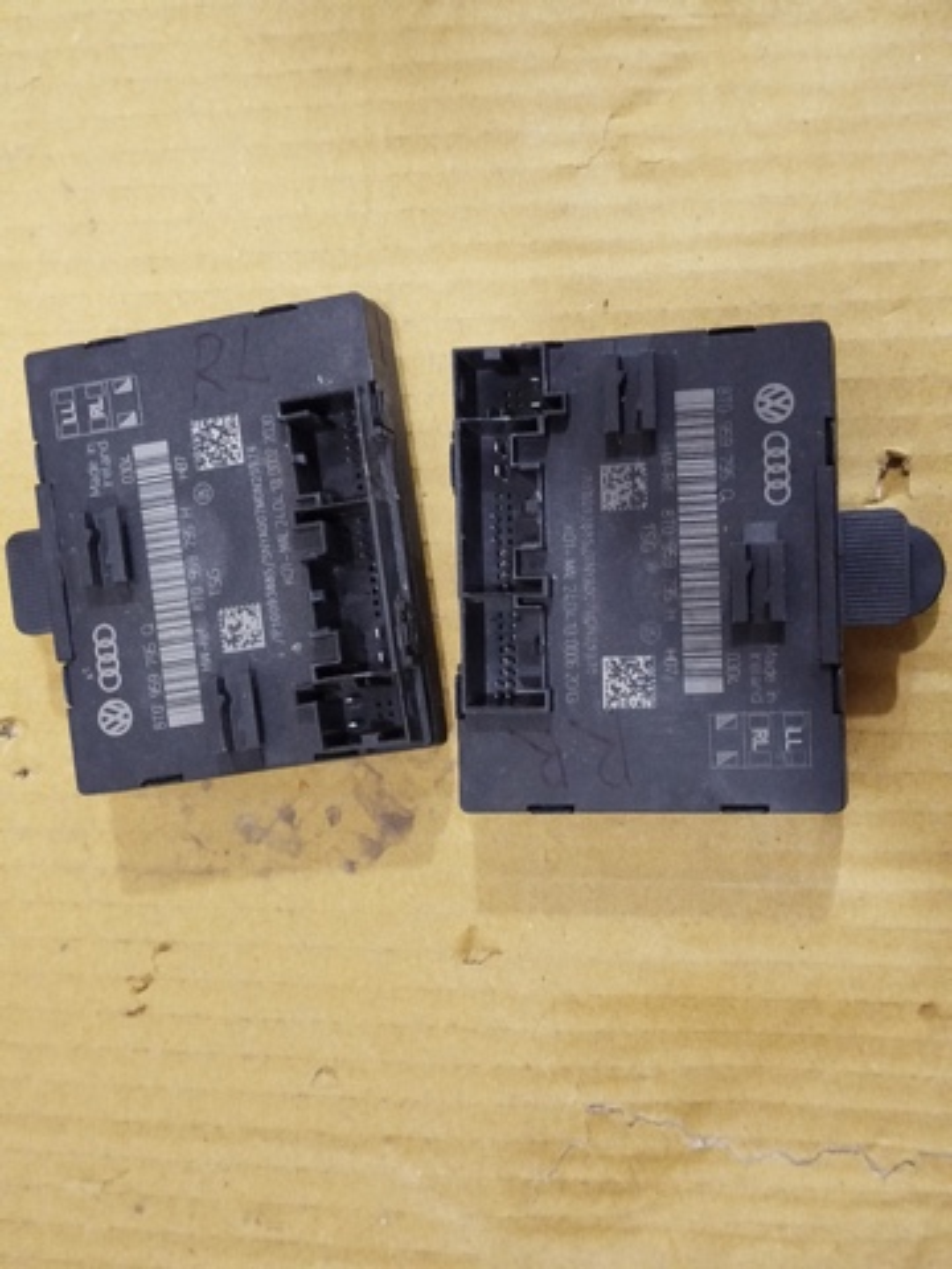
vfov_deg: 39.7
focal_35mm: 48
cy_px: 634
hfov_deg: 30.3
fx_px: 1760
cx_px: 476
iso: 640
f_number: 1.7
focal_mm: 5.31
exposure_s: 1/20
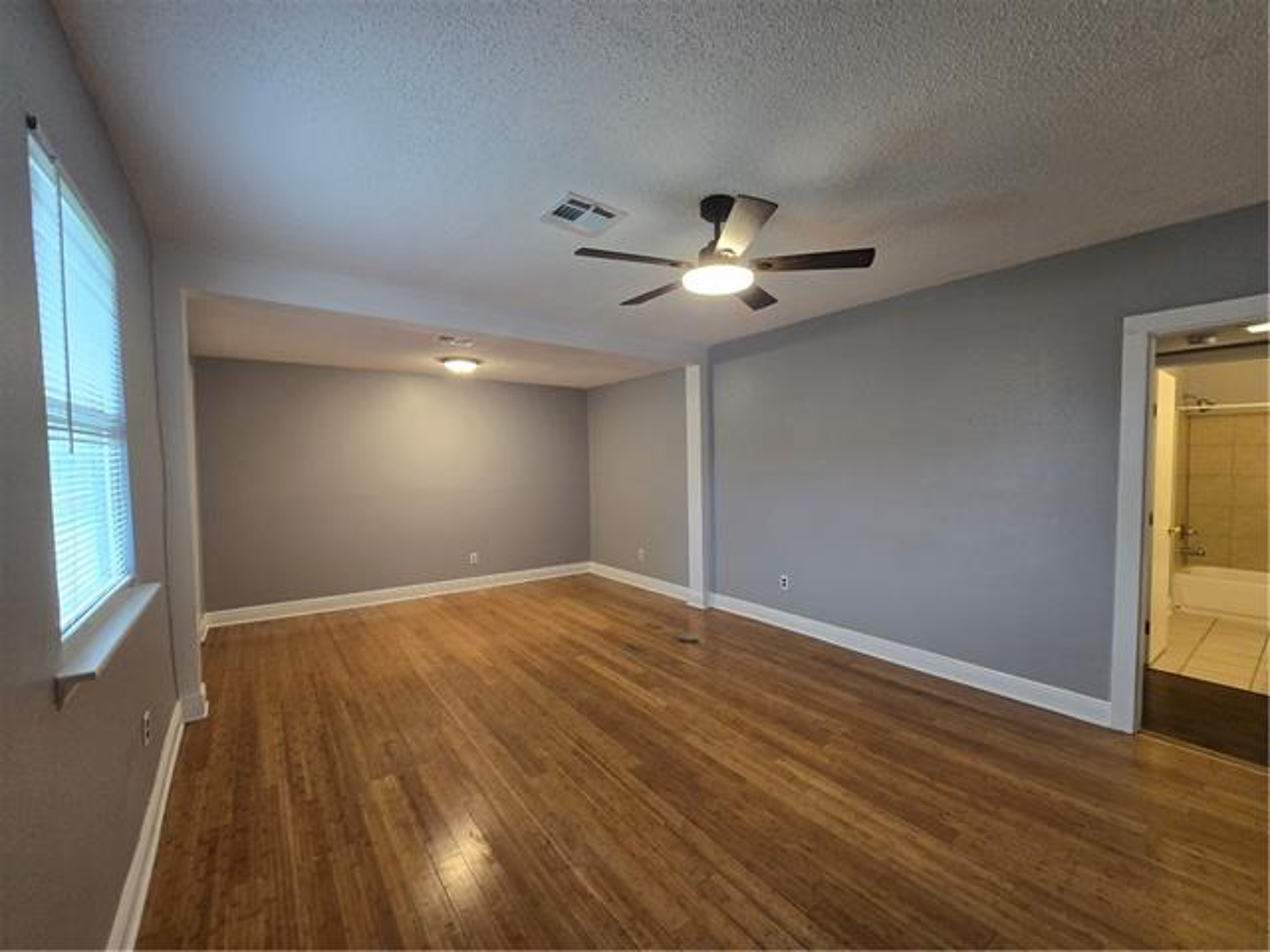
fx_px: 477
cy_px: 476
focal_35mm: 13
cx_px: 635
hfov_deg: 106.2
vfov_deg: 89.9
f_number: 2.2
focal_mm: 2.2
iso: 200
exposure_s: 1/60
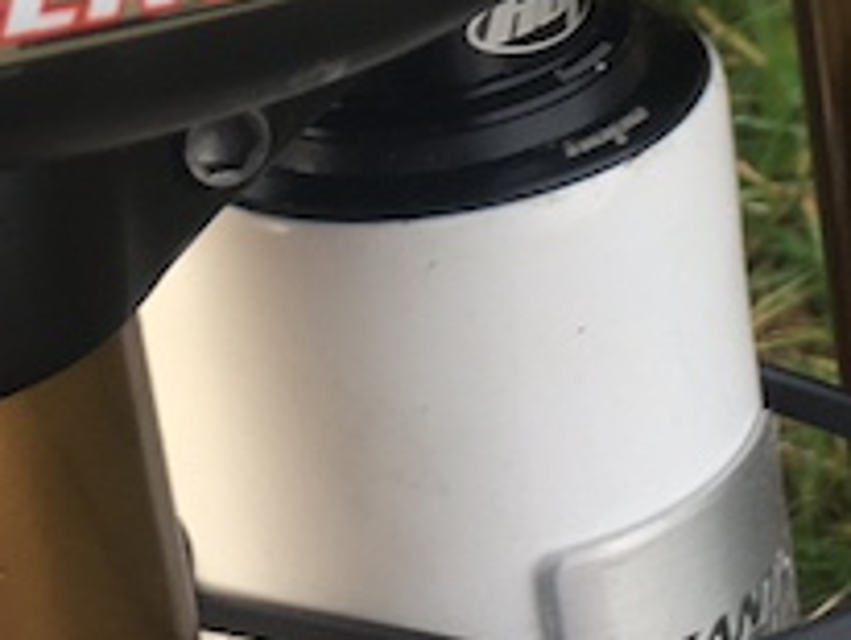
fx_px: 3544
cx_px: 231
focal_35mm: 144
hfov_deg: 13.7
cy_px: -277
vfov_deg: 10.0
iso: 25
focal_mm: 4.15
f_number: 2.2
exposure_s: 1/121
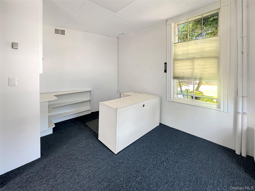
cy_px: 96
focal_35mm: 14
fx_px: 103
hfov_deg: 102.1
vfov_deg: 85.7
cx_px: 128
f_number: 2.2
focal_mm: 2.22
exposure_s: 1/99
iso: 200
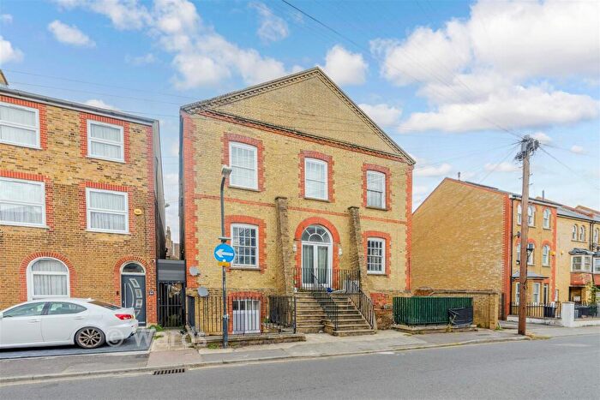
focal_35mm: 14
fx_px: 233
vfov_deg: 81.2
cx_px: 300
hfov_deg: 104.2
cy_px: 200
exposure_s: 1/80
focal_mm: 14
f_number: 8
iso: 100
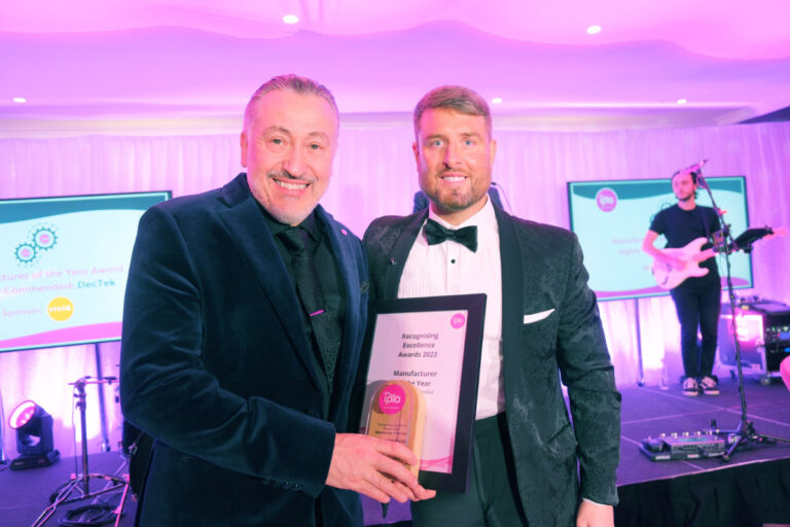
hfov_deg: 67.4
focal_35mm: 27
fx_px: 592
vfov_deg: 47.9
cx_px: 395
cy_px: 264
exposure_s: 1/100
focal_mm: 18
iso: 800
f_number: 2.8
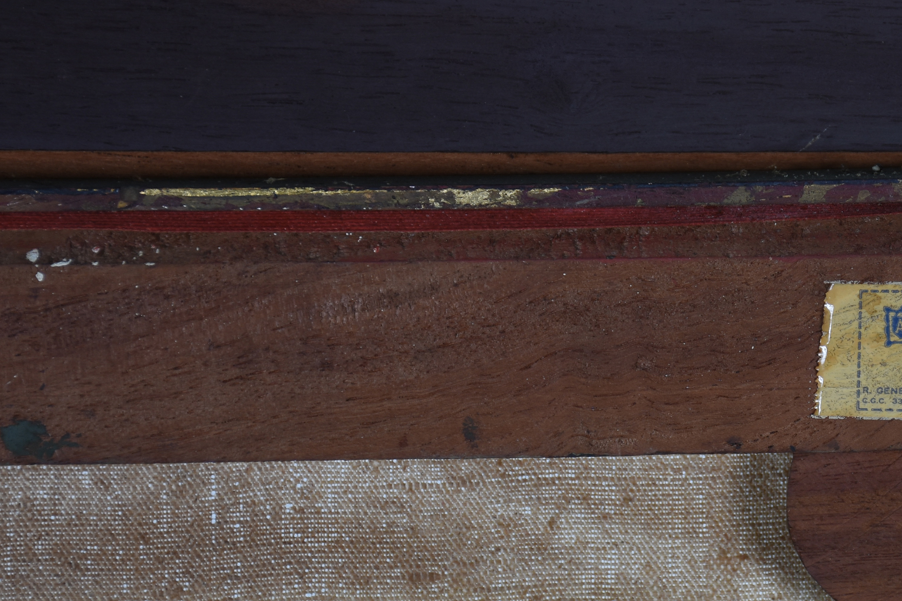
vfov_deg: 6.6
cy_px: 335
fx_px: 5237
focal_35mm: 209
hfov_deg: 9.8
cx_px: 833
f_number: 6.3
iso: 200
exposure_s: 1/50
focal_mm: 70
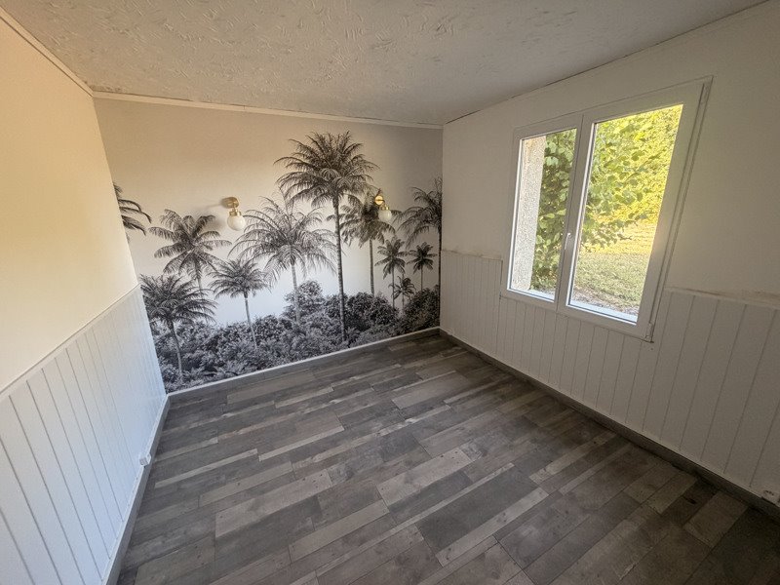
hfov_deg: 102.1
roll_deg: +2.4
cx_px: 390
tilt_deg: -14.5
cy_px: 292
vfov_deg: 85.7
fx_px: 315
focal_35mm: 14
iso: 320
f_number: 2.2
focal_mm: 2.22
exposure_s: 1/121
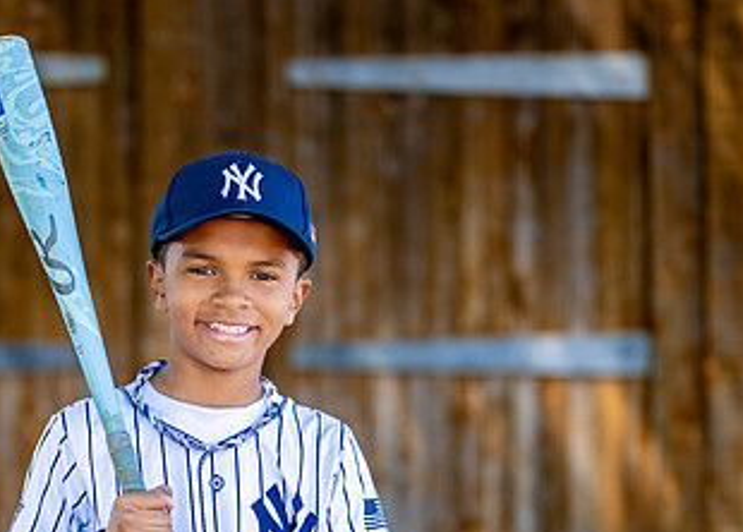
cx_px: 208
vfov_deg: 12.4
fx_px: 2429
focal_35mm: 115
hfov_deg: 17.3
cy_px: 434
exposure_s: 1/1250
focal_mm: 50
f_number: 1.2
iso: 100
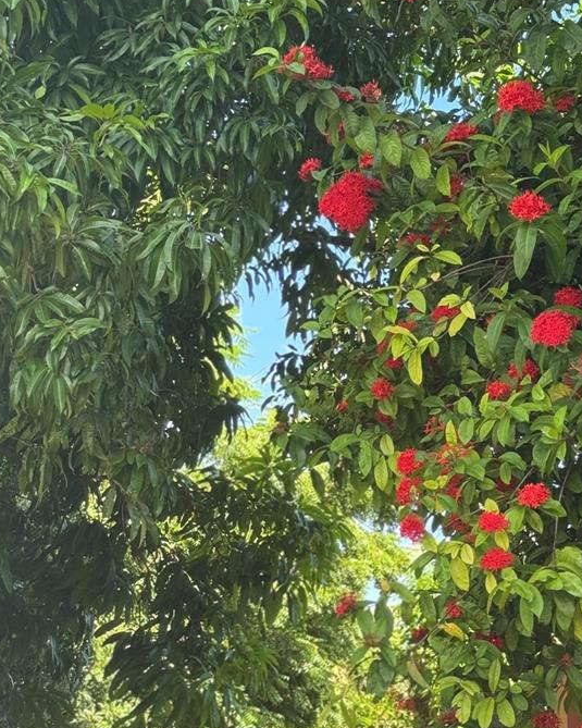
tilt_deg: +8.1
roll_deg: -1.4
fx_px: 1809
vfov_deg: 22.5
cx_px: 333
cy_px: 570
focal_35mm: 84
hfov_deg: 18.3
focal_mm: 6.76
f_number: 1.78
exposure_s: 1/549
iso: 64
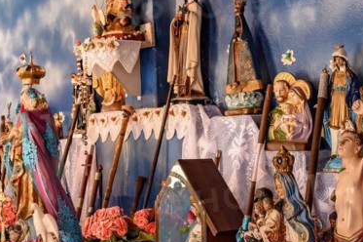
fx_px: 746
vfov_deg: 18.4
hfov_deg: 27.1
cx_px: 252
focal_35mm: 74
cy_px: 139
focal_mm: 23
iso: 100
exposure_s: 1/5
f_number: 8
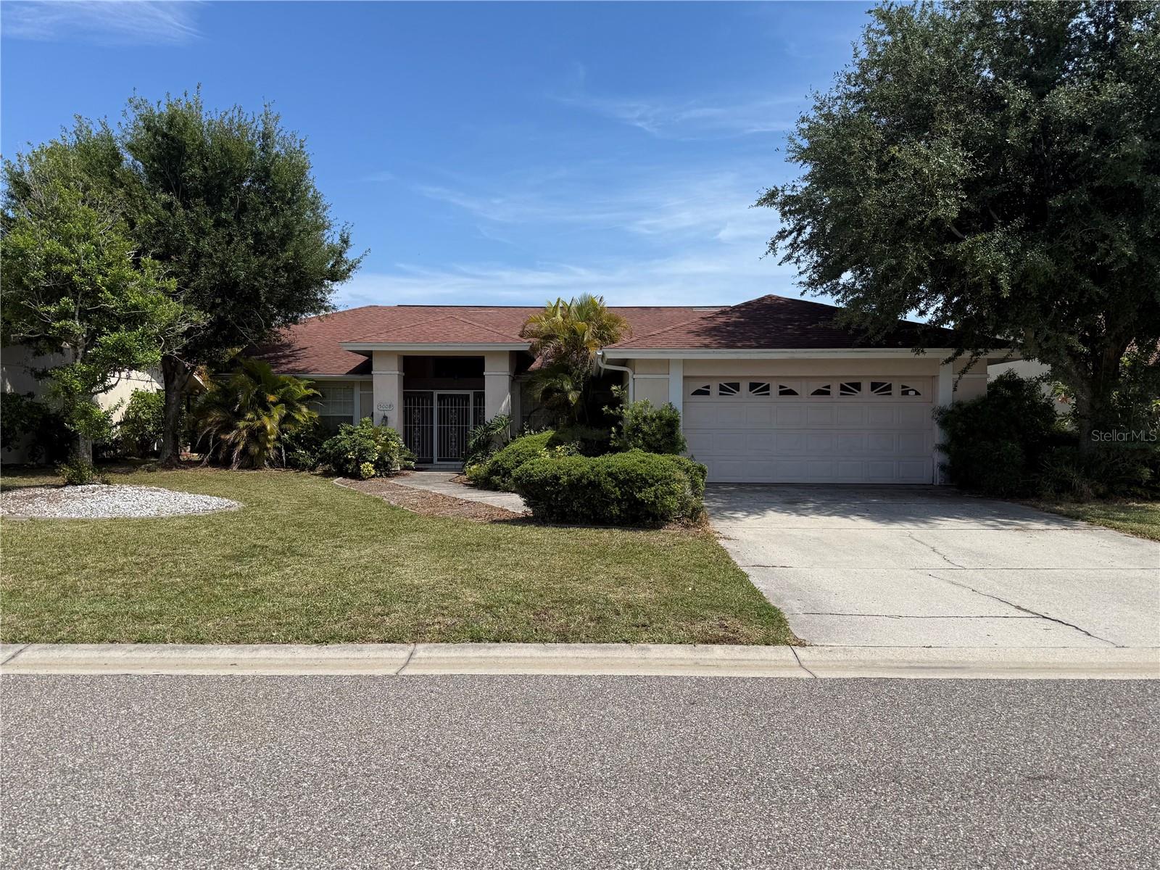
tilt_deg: +0.4
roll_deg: -0.7
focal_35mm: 24
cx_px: 580
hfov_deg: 71.6
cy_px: 435
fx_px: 804
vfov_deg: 56.8
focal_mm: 6.76
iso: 80
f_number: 1.78
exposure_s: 1/5319
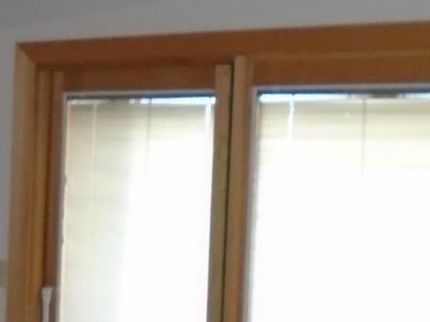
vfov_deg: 17.3
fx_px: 1056
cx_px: -46
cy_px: 233
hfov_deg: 21.8
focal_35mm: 85
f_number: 3.2
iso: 400
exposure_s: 1/30
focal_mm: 4.6
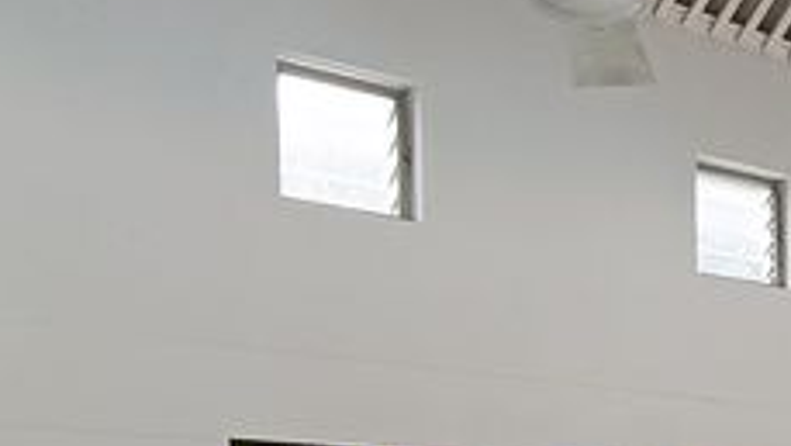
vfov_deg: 14.9
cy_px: 643
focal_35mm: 76
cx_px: 872
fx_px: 1595
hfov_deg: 25.8
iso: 325
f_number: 2.2
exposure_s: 1/120
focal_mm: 1.68
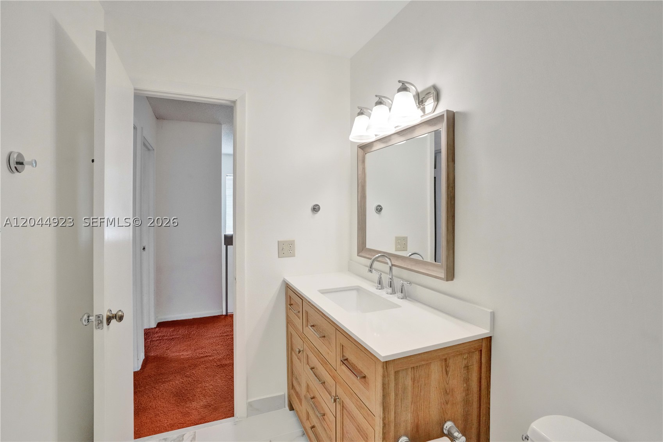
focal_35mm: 16
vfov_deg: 73.7
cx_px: 332
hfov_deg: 96.7
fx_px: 295
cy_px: 221
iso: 5000
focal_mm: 16
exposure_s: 1/250
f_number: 8
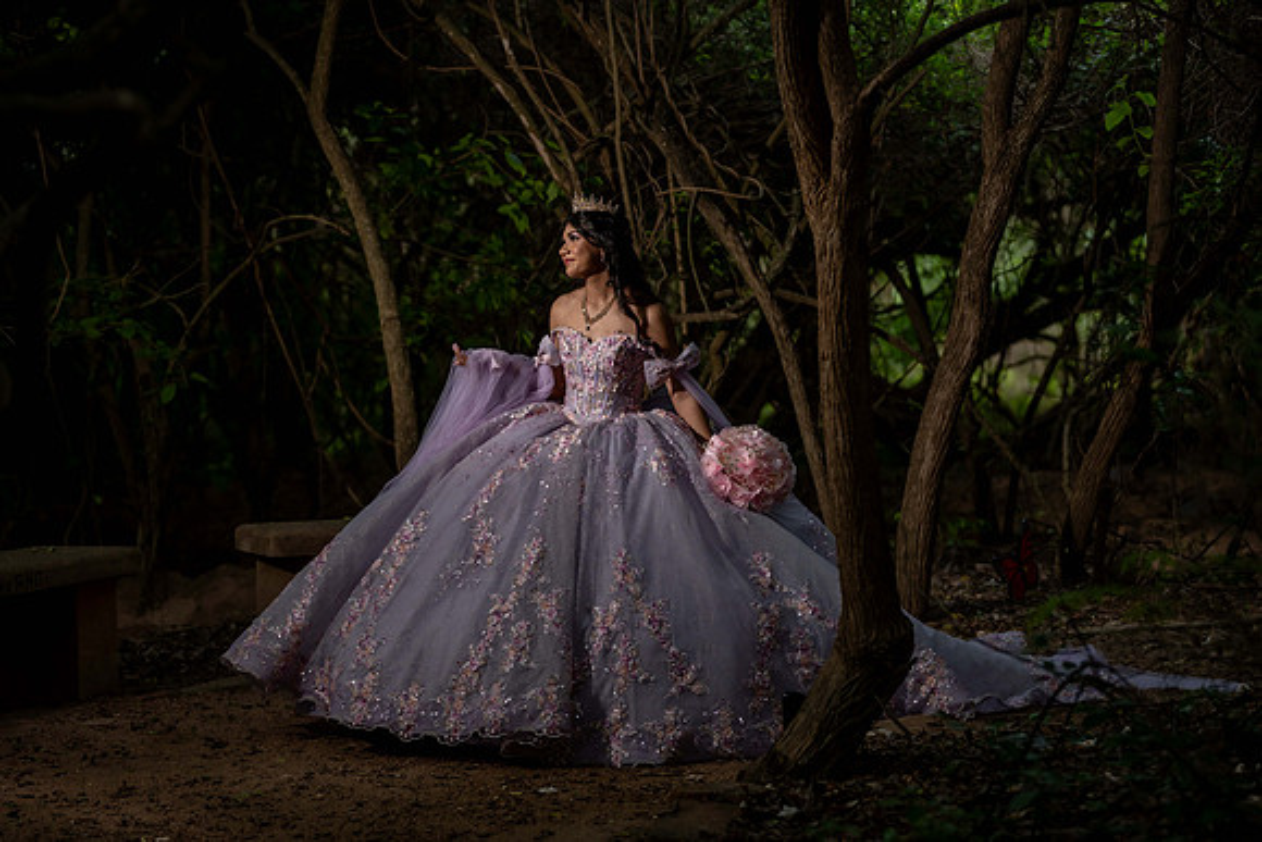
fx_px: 3226
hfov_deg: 22.1
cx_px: 631
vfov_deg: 14.9
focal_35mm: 92
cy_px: 421
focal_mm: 92
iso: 160
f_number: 2.8
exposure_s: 1/800
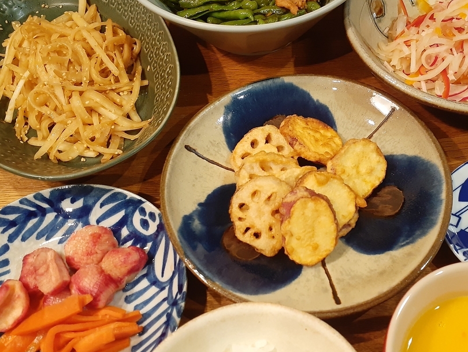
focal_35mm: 40
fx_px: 541
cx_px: 282
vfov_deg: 35.9
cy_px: 160
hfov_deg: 46.5
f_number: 1.9
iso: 320
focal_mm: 3.6
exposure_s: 1/33
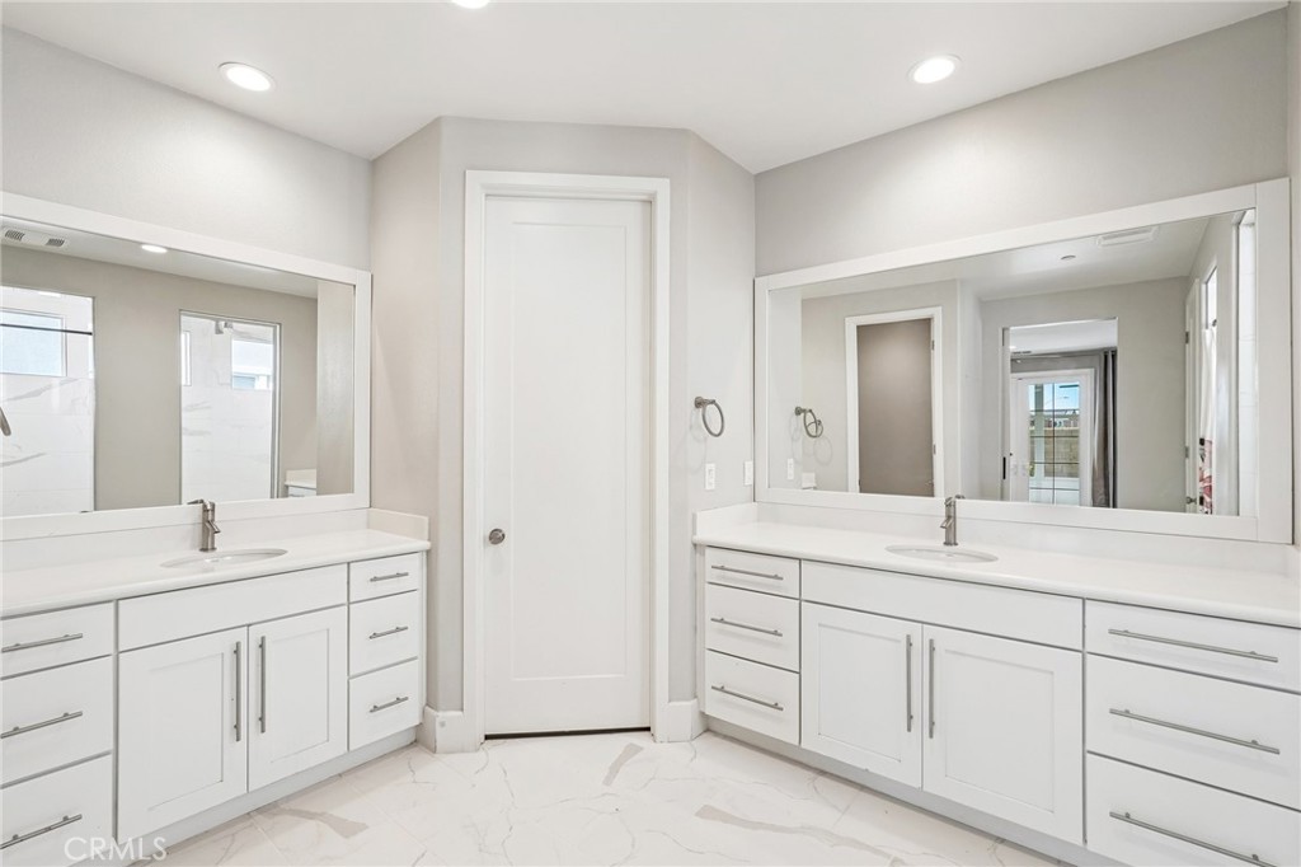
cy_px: 434
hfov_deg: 96.8
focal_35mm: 16
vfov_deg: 73.7
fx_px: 578
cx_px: 650
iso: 320
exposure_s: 1/30
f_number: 8
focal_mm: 16
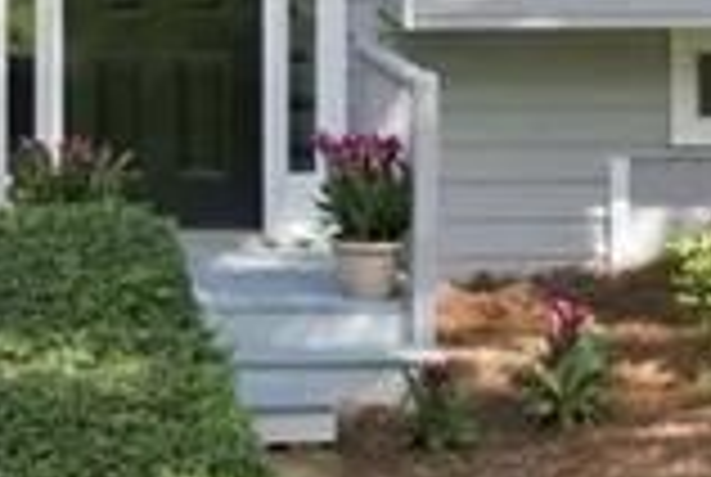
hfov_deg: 11.1
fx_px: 3581
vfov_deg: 7.3
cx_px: -198
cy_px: -490
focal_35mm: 181
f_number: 2.8
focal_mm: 14.4
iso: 100
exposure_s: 1/200
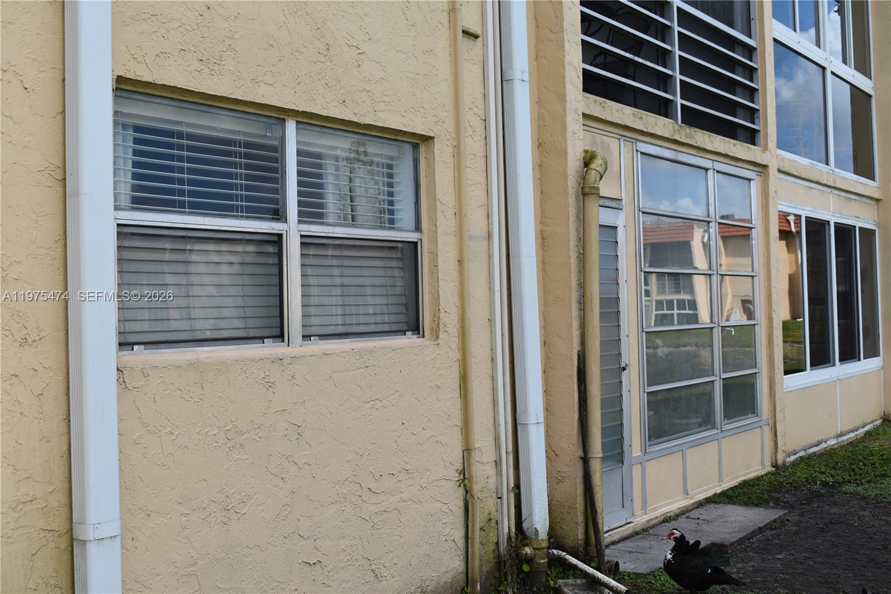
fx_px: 1076
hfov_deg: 45.0
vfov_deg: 30.8
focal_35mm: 44
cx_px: 446
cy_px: 297
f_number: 8
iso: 100
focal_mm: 29
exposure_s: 1/250
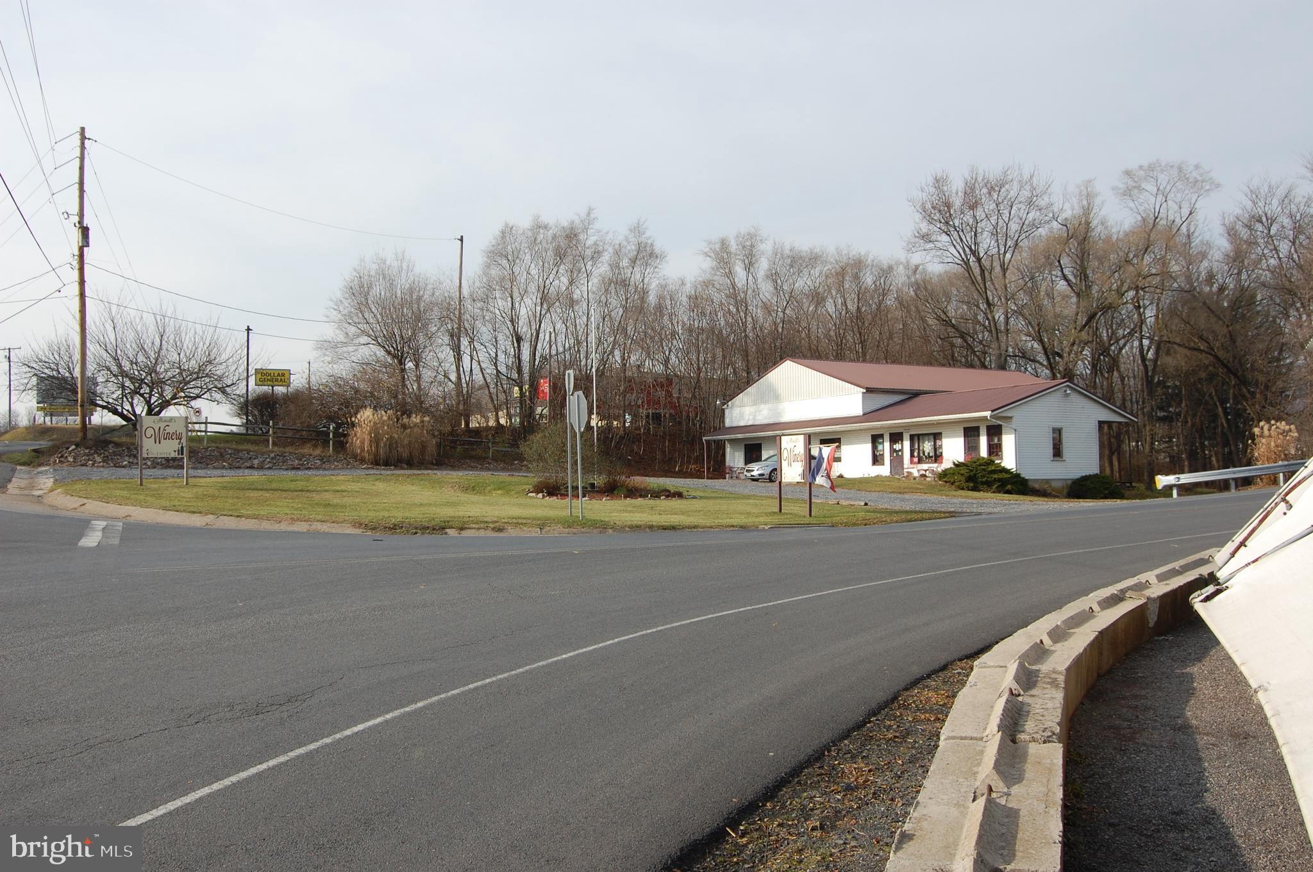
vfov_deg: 43.5
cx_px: 656
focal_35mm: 30
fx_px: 1093
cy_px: 436
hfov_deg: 62.0
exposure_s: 1/320
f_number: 9
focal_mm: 20
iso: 200
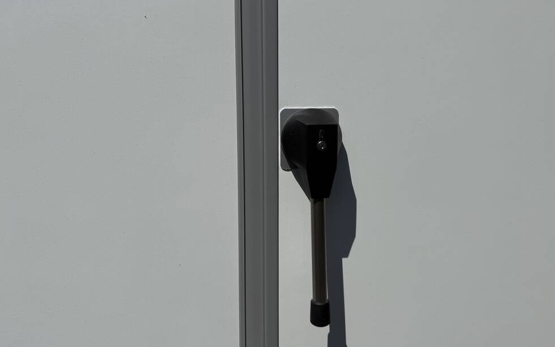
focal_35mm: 26
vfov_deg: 47.6
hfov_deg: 70.4
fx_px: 393
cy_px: 172
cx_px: 283
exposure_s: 1/14286
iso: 80
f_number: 1.78
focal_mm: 6.76
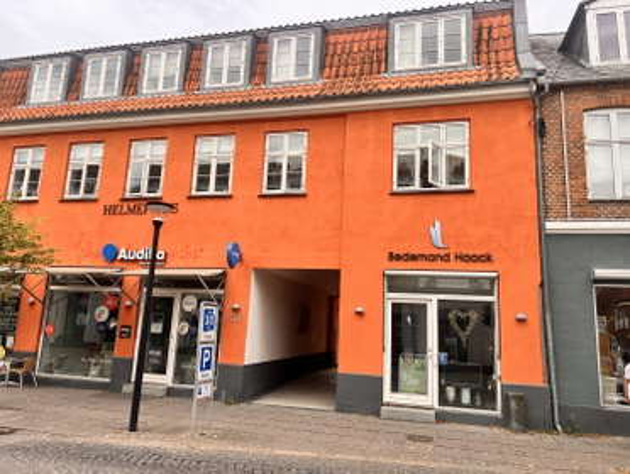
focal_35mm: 26
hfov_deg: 67.2
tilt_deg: +11.3
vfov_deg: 53.2
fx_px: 474
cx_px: 315
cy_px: 237
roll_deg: -3.4
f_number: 1.5
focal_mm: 5.7
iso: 50
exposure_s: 1/909
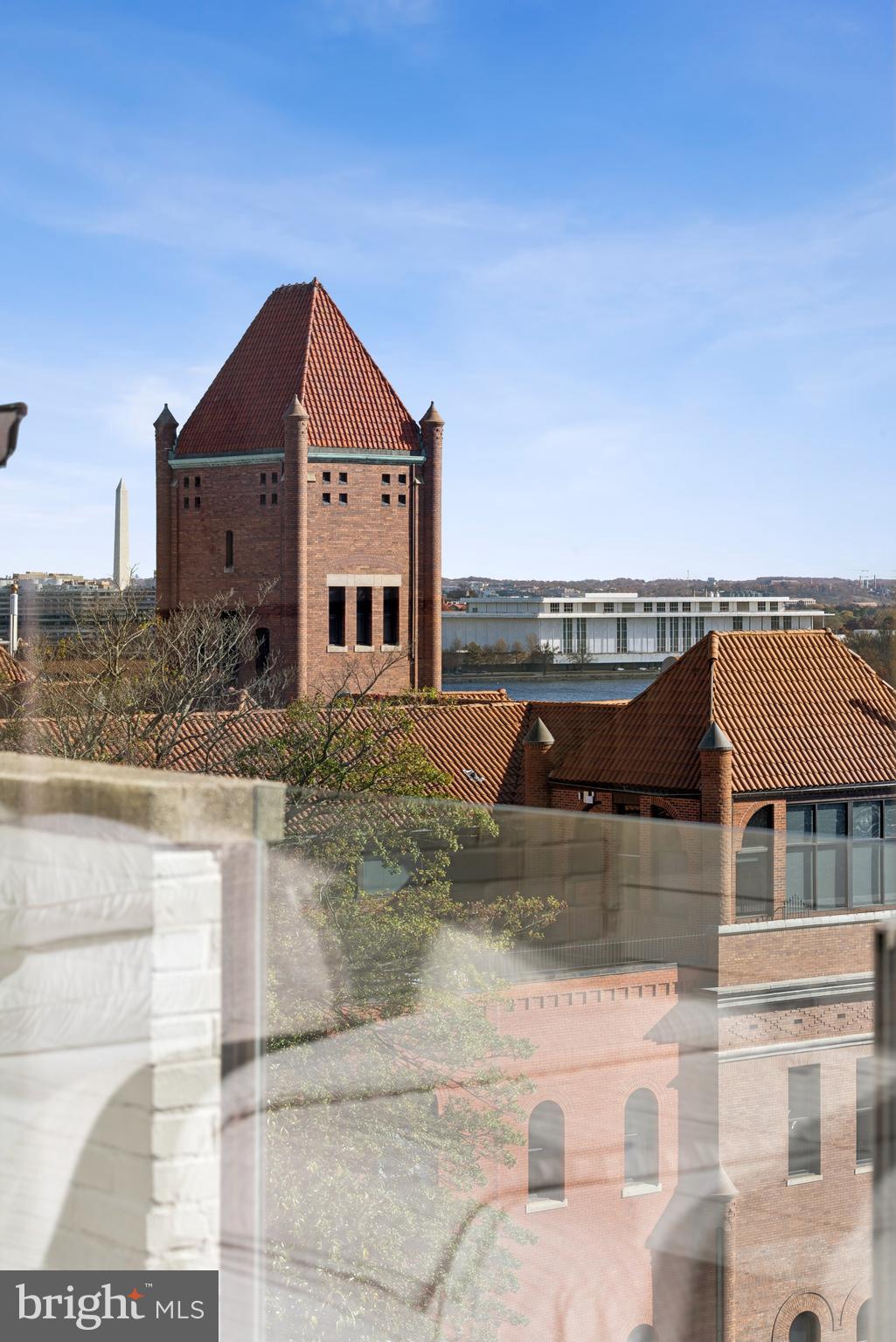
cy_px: 671
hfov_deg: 17.5
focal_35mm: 78
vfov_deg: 26.0
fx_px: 2910
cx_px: 448
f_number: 8
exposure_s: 1/160
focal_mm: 78
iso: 80
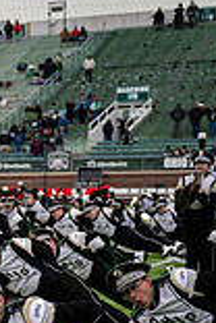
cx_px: -334
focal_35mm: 141
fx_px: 1269
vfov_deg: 14.2
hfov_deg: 8.7
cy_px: 357
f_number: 2.8
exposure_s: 1/500
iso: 100
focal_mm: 38
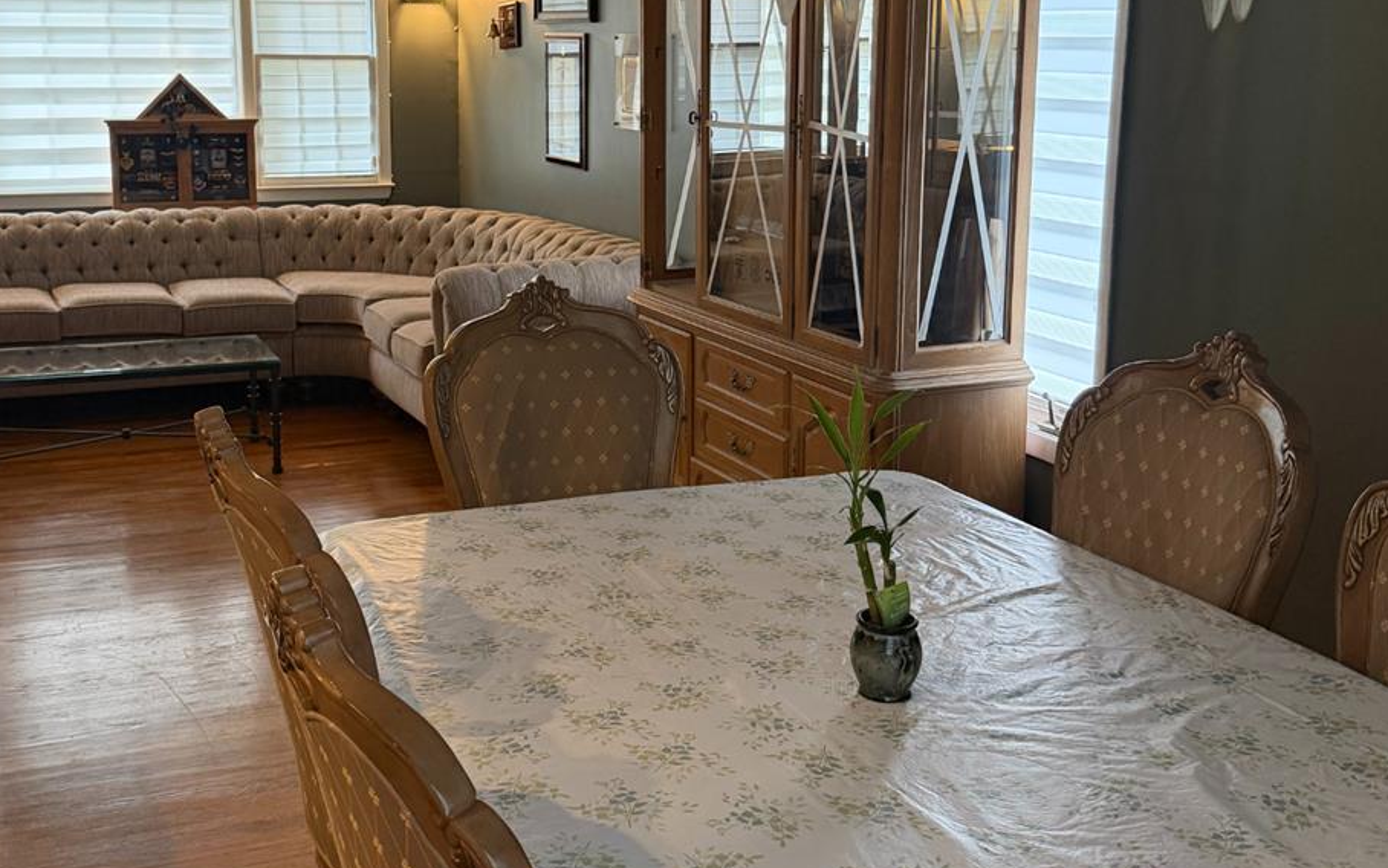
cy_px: 323
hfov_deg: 47.0
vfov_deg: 30.4
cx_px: 579
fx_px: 1589
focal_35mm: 42
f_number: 1.78
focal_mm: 6.76
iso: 320
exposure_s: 1/60
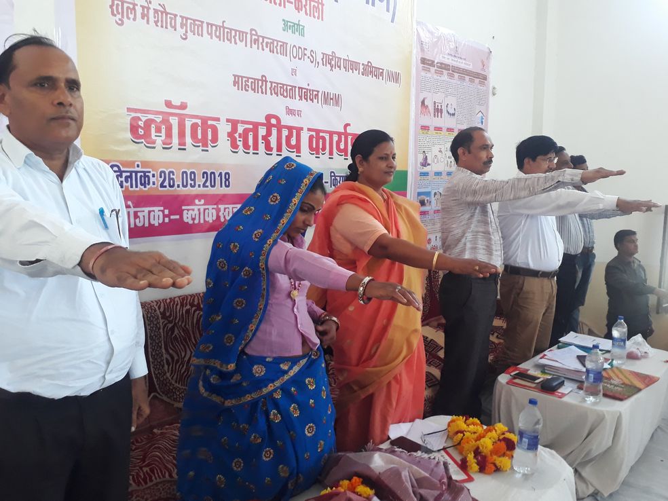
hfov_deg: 65.3
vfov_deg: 51.4
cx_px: 334
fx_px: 521
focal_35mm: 27
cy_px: 250
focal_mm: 3.6
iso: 200
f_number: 1.9
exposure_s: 1/17
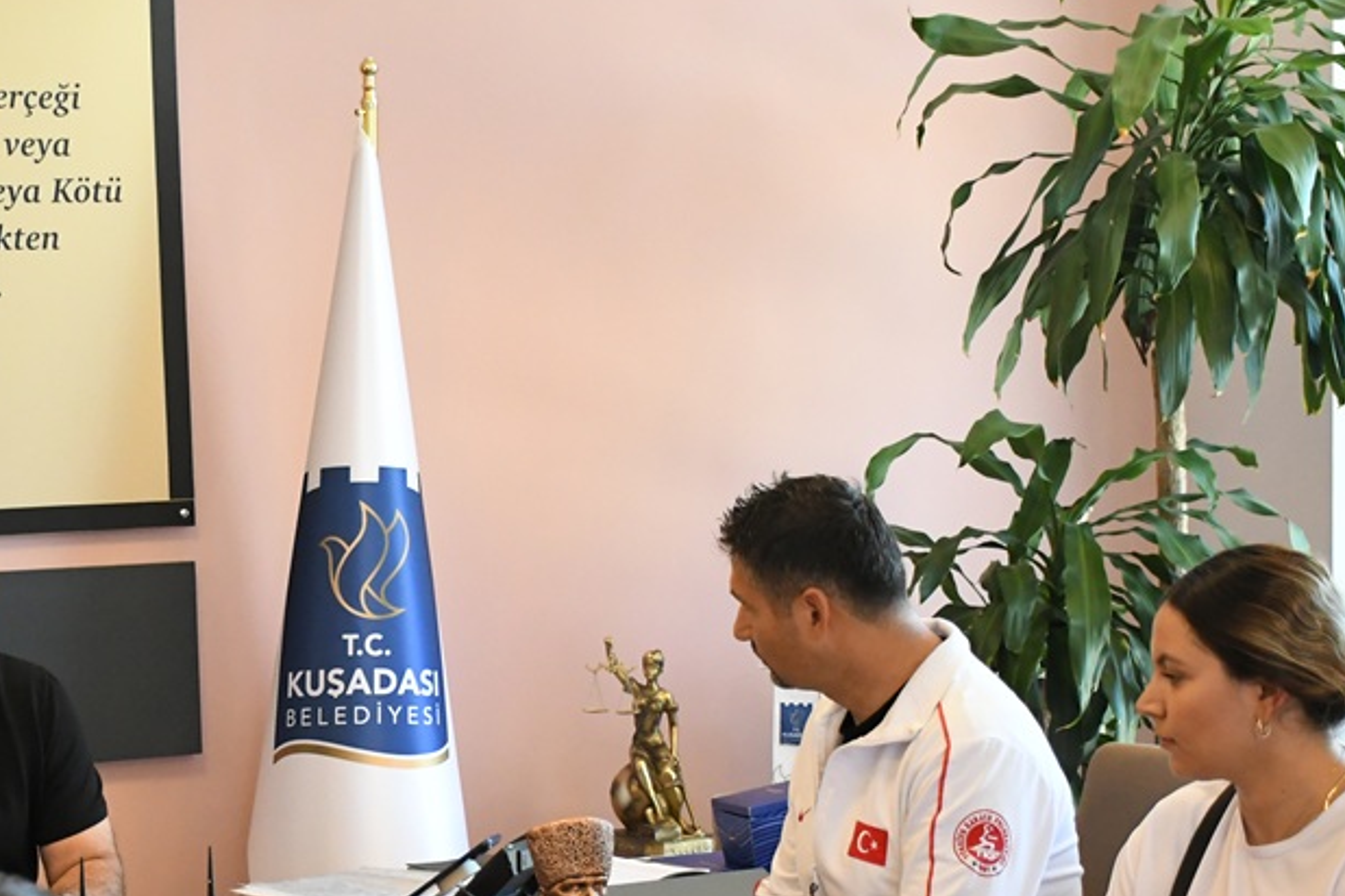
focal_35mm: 81
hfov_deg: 24.7
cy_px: 707
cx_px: 317
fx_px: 3026
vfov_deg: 16.7
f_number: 4
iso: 3600
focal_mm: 30
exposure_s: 1/640
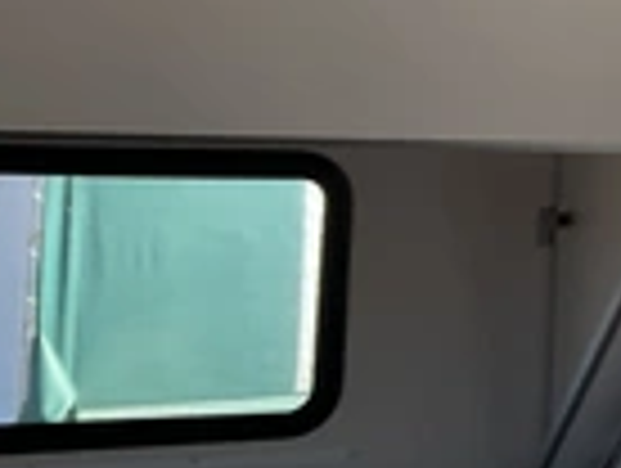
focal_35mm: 84
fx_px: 1510
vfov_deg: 17.4
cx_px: 873
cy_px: 54
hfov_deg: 20.6
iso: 25
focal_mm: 3
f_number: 1.8
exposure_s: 1/122
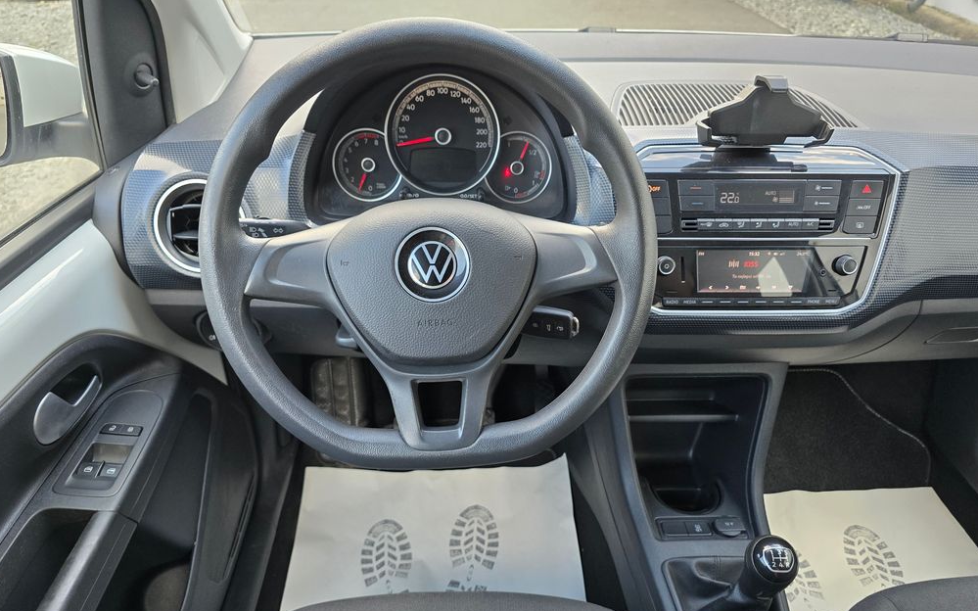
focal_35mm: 25
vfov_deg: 48.9
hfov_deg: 72.6
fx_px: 666
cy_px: 374
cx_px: 489
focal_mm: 6.3
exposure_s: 1/180
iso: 160
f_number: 1.7
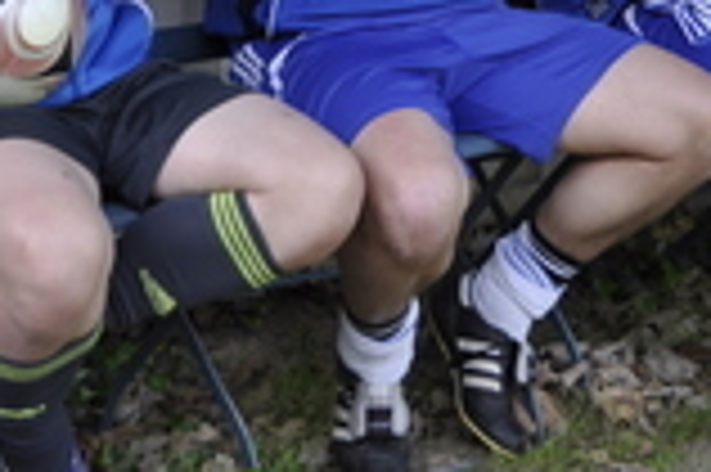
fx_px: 2802
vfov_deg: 9.4
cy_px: -220
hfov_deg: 14.4
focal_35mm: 142
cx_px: 608
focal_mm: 30
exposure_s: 1/125
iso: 200
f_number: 5.6
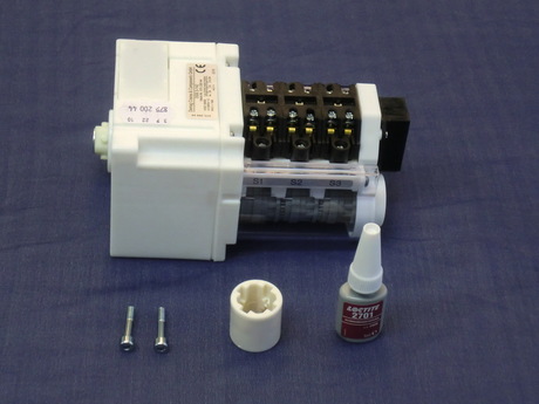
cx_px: 270
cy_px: 202
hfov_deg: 26.7
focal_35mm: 73
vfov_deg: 20.2
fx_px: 1137
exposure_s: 1/40
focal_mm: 13.02
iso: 400
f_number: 4.7
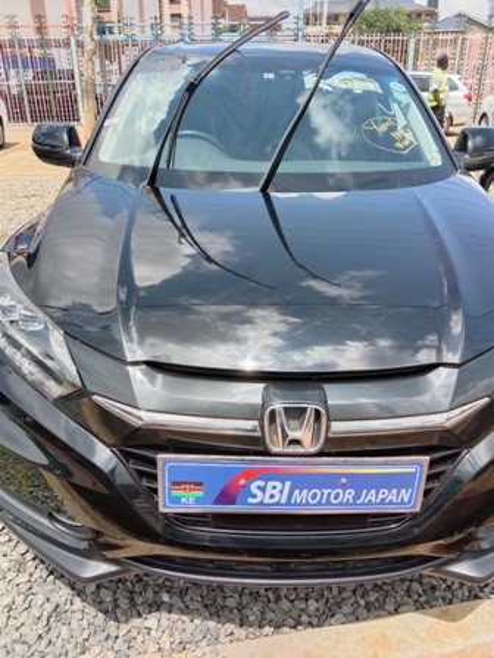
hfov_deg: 53.1
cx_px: 247
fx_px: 495
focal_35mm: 26
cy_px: 329
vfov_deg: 67.3
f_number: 2.2
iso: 100
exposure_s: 1/308
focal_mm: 3.65
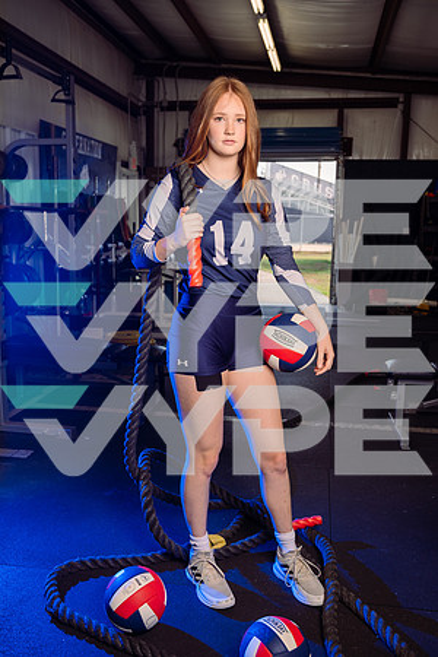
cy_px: 328
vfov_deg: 57.2
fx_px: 602
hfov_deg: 40.0
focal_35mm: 33
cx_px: 219
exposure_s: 1/250
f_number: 5
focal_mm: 33
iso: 320
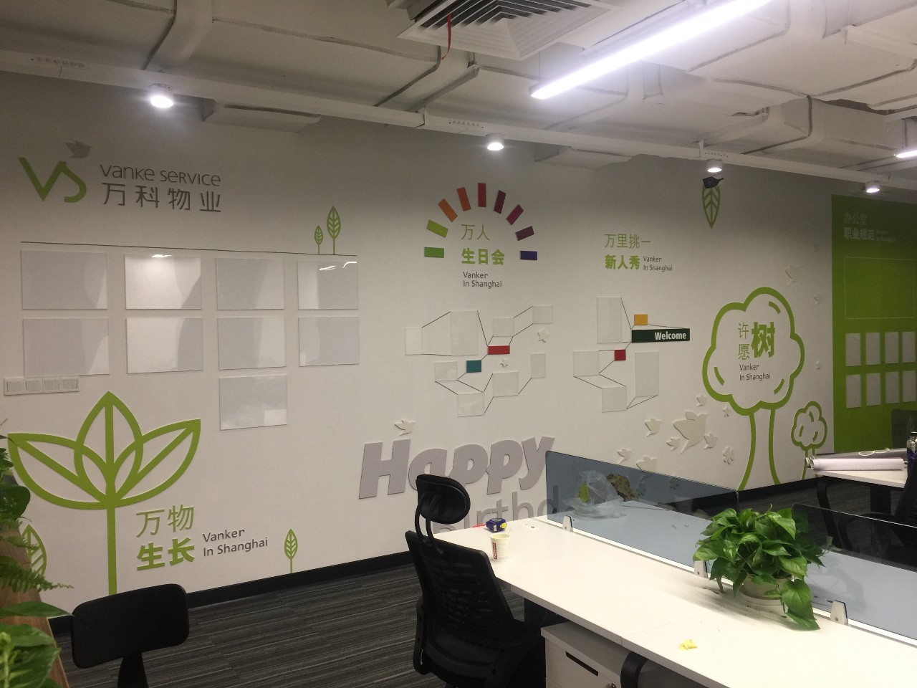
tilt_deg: -1.2
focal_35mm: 29
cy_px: 344
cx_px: 458
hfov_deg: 61.7
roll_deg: +1.2
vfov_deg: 48.2
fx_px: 768
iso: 50
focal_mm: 4.15
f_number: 2.2
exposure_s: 1/17
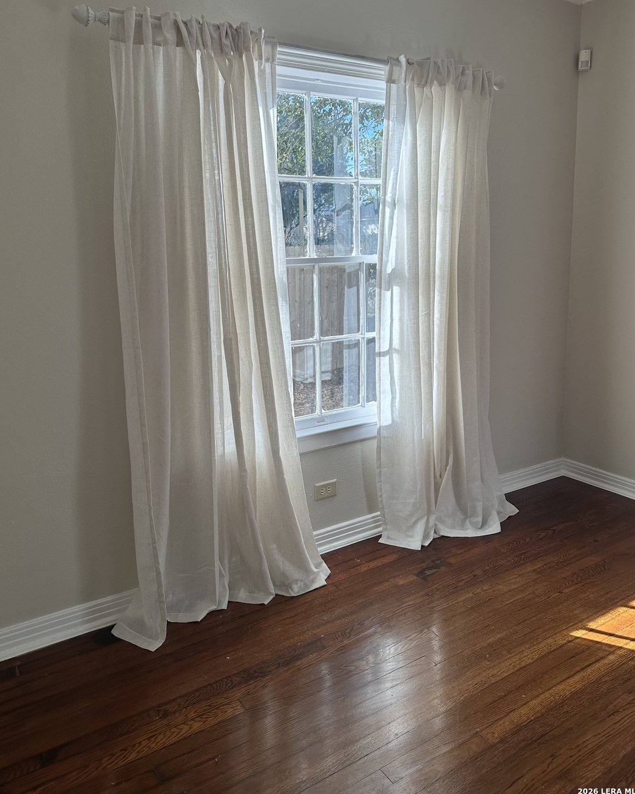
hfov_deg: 54.9
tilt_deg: -7.9
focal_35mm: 26
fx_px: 611
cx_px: 312
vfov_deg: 65.9
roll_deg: +0.1
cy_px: 356
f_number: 1.78
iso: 80
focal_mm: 6.86
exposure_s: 1/803
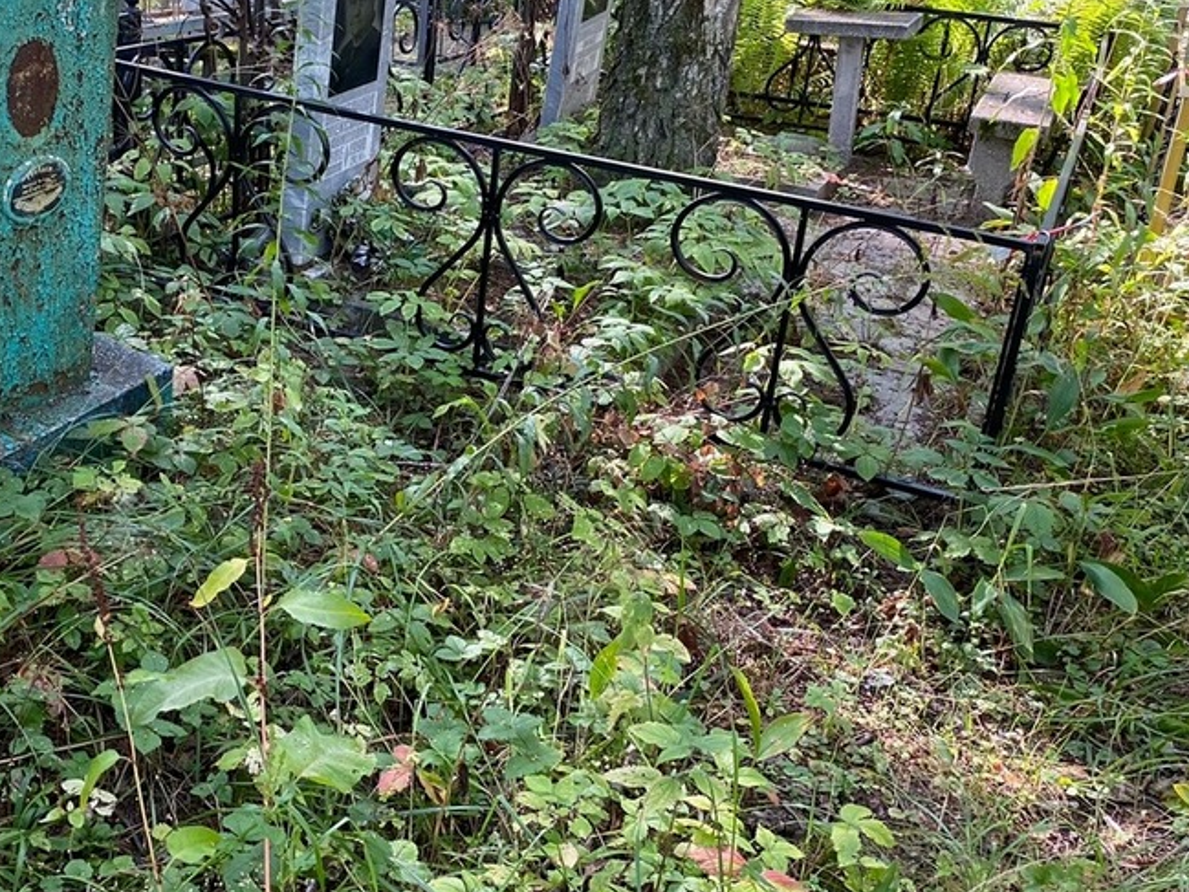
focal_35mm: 41
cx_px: 418
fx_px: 1409
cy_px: 348
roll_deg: -4.1
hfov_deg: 45.2
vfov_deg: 35.0
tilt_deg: -18.4
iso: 100
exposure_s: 1/121
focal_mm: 4.25
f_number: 1.8
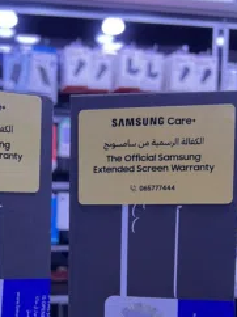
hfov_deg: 32.8
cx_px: 54
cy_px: 228
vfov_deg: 42.8
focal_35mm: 43
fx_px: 393
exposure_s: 1/50
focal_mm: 5.7
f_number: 1.5
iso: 125
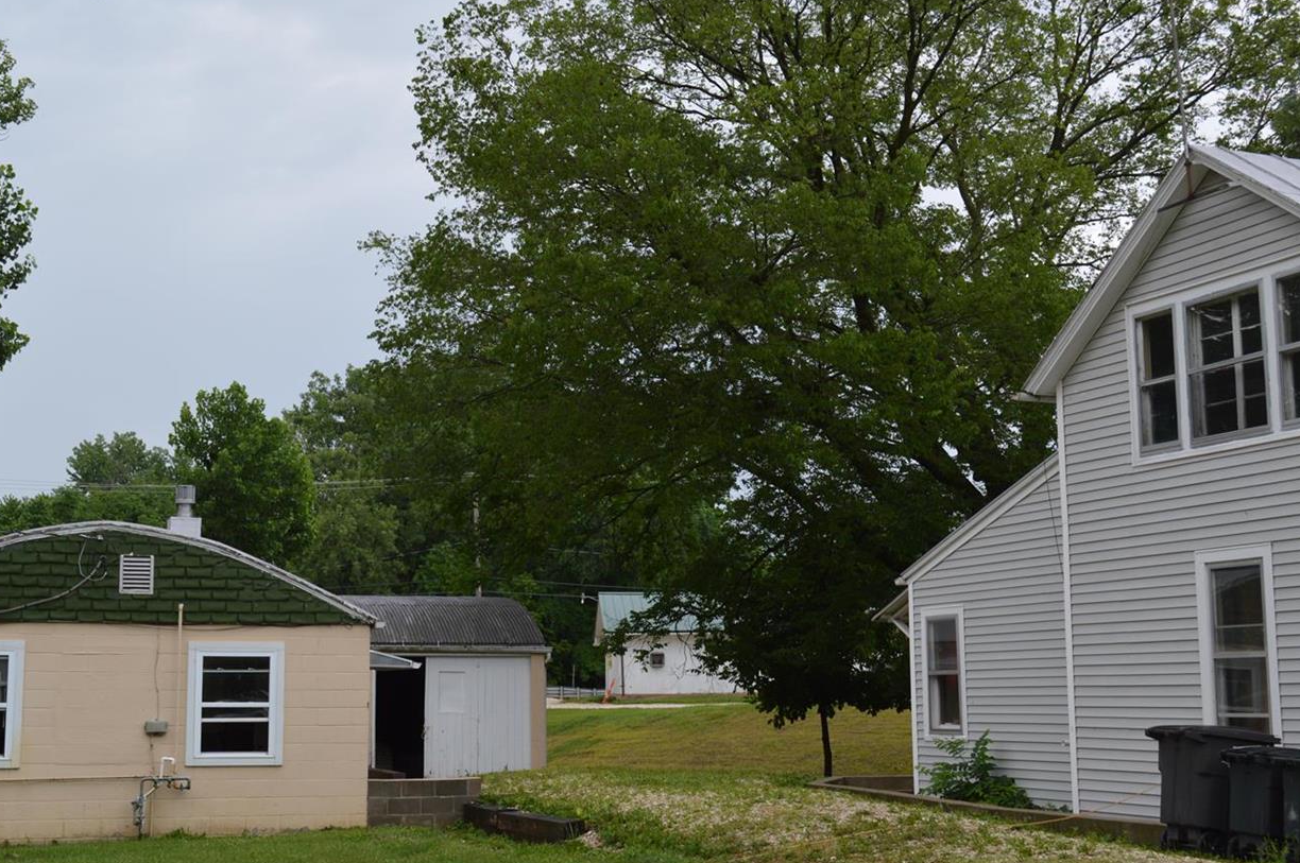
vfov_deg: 26.4
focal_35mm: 51
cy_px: 382
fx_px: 1839
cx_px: 548
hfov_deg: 38.8
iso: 100
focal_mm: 26
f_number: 6.3
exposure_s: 1/160
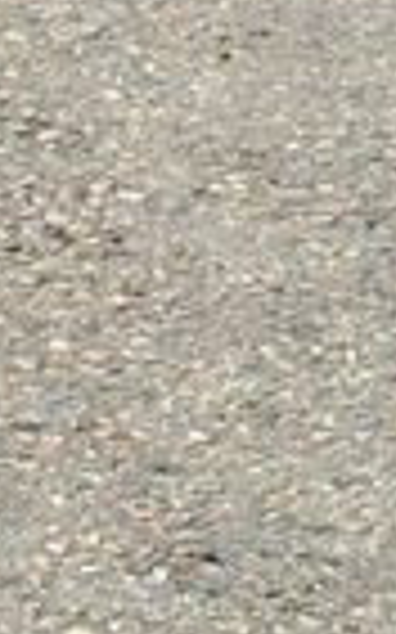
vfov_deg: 4.4
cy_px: -1005
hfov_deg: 2.8
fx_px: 8124
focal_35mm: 470
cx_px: -623
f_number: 5.6
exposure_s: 1/640
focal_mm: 30
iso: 100
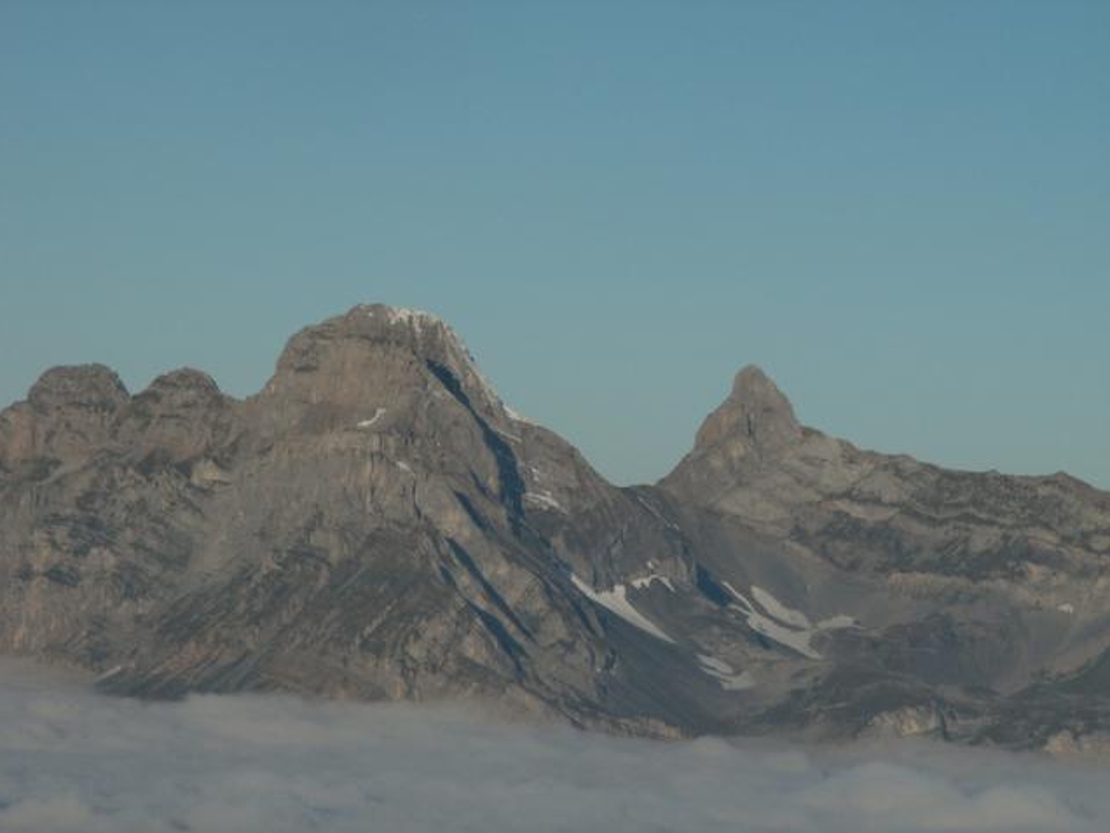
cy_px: 417
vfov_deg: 8.8
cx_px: 553
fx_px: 5387
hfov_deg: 11.8
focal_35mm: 168
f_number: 8
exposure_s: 1/320
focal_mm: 27.25
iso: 50
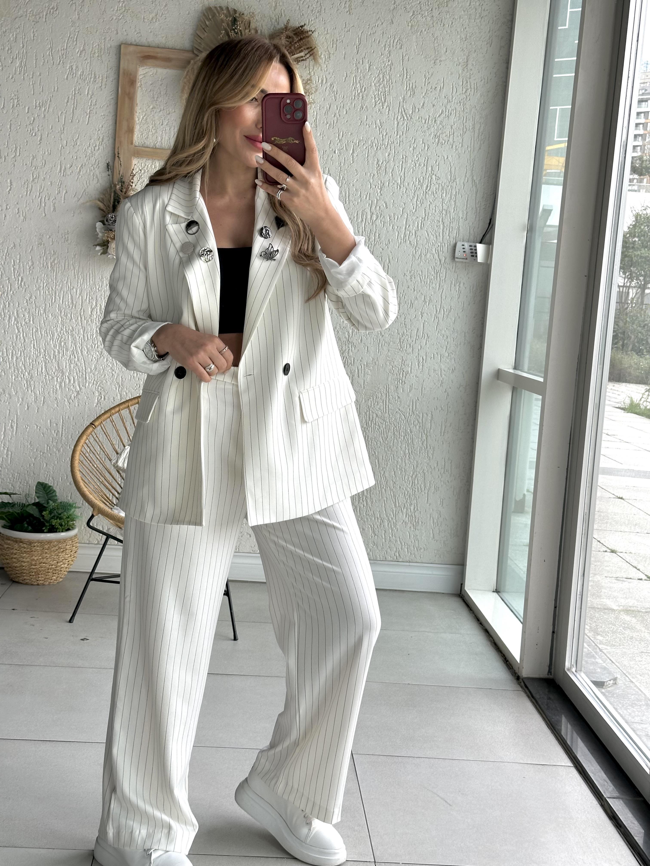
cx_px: 325
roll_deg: -6.0
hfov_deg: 30.3
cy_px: 433
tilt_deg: -20.9
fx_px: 1202
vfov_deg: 39.7
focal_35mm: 48
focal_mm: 6.86
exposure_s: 1/152
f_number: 1.78
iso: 50
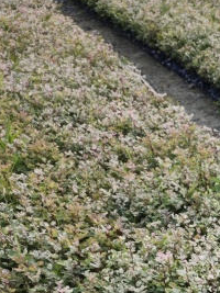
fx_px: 780
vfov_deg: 17.9
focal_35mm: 92
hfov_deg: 14.0
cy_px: 493
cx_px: 416
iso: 50
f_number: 1.6
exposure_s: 1/256
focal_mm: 6.55
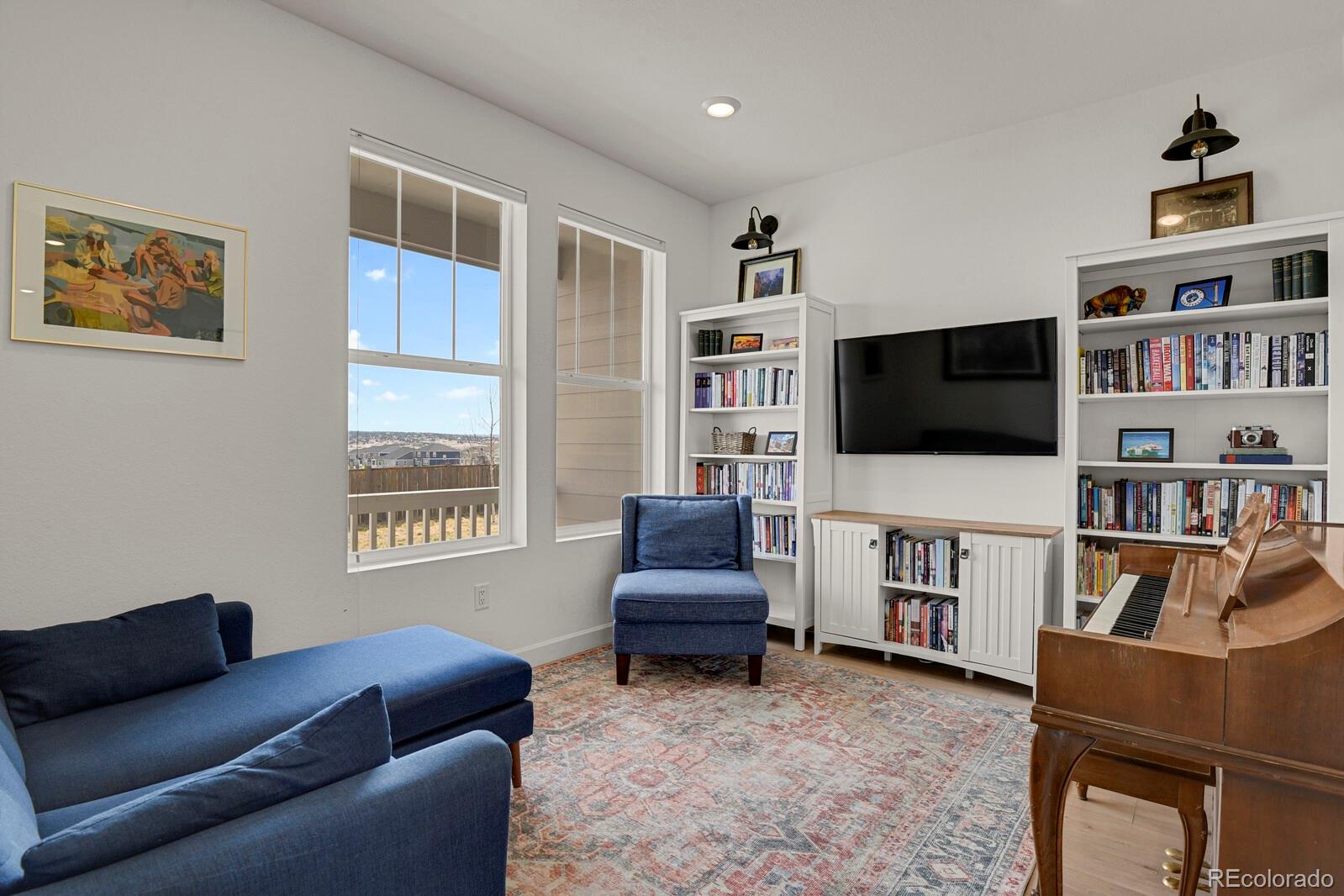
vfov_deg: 70.4
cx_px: 672
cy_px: 448
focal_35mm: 17
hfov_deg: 93.3
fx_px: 635
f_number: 8
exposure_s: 1/3
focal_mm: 17
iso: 250
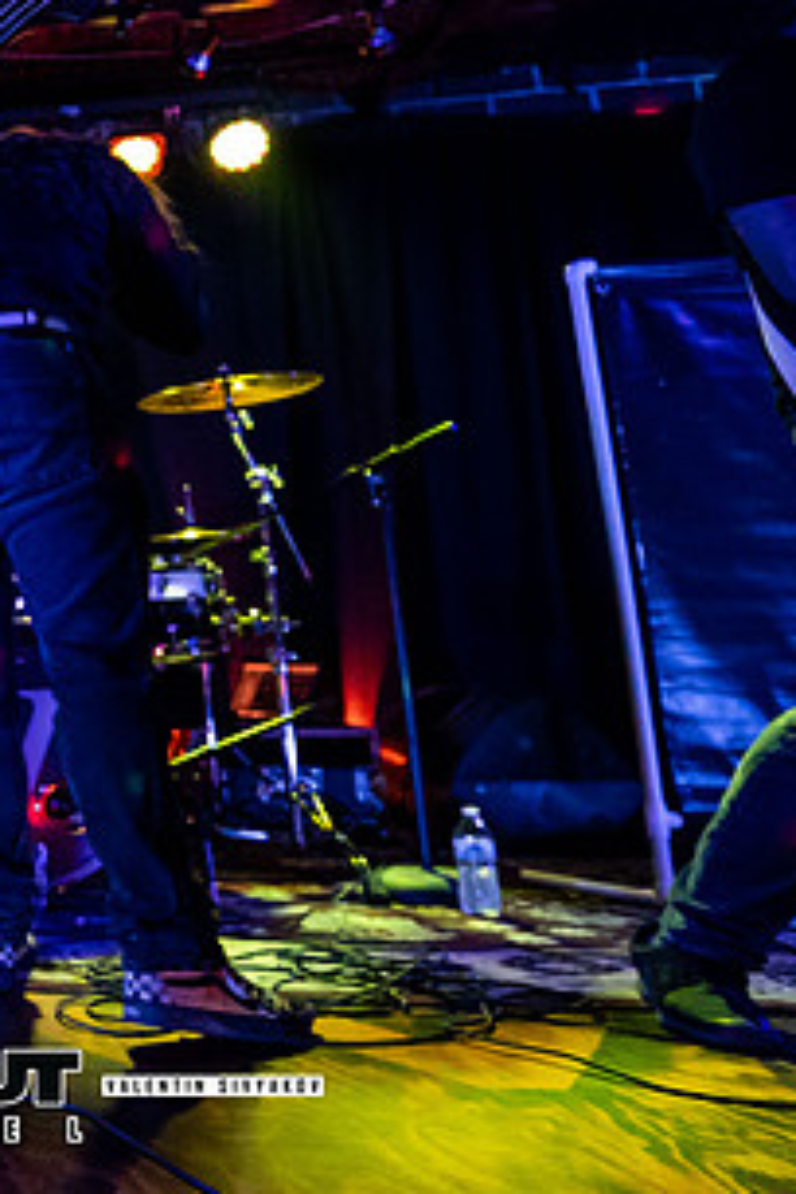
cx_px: -488
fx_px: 1227
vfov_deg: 51.2
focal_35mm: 37
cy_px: 428
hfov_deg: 24.6
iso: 1000
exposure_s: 1/200
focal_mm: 14
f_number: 2.8
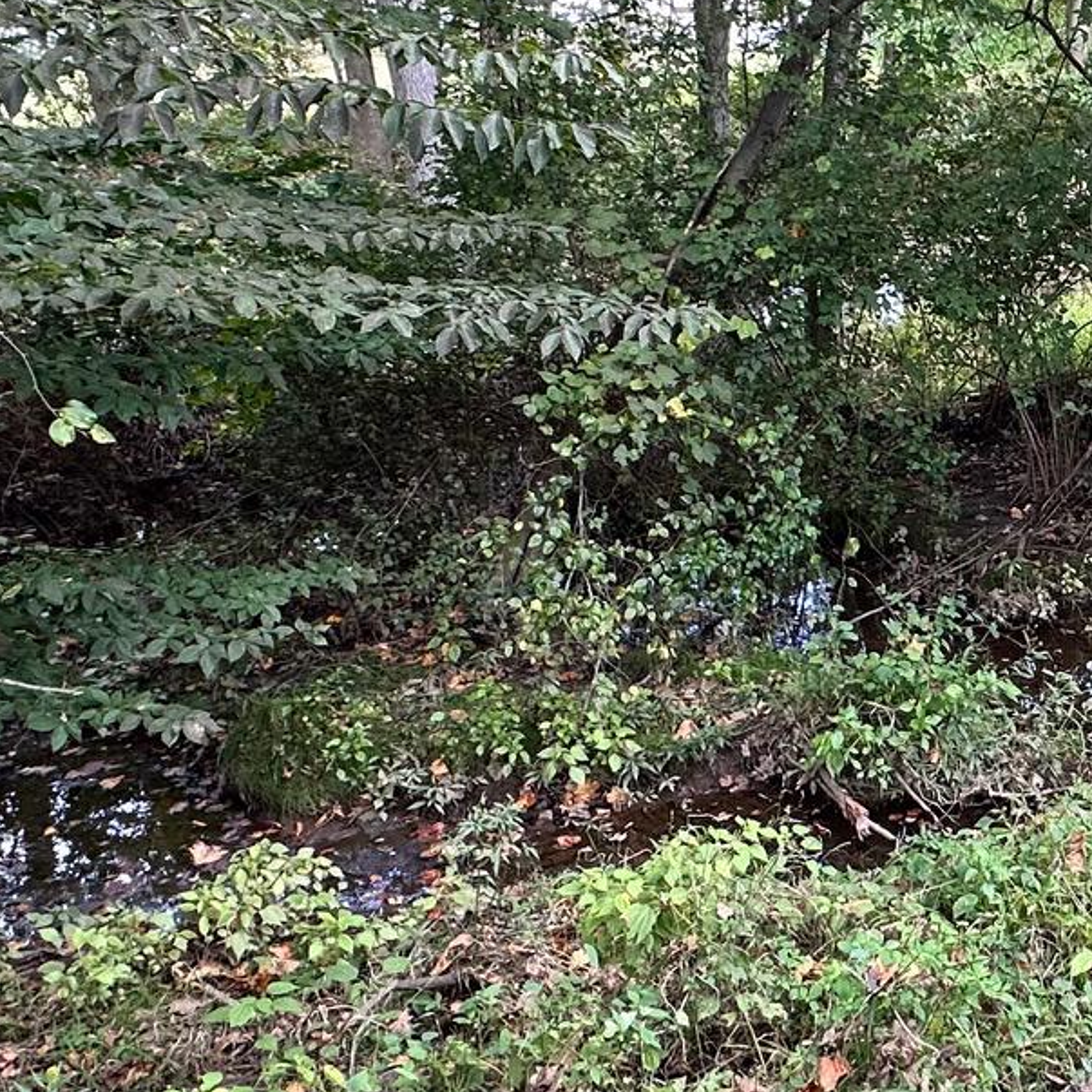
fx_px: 1499
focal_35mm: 42
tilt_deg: -14.0
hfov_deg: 34.8
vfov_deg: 39.6
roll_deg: +1.1
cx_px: 1181
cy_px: 382
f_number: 2.2
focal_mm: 2.22
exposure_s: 1/99
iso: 100
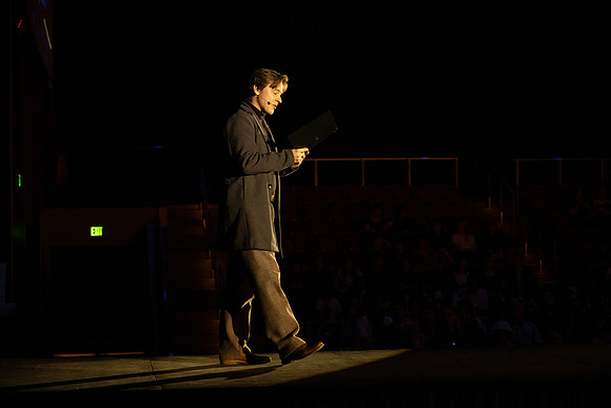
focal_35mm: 70
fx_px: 1188
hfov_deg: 28.8
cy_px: 204
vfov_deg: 19.5
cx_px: 306
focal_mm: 70
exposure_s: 1/200
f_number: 4
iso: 1250
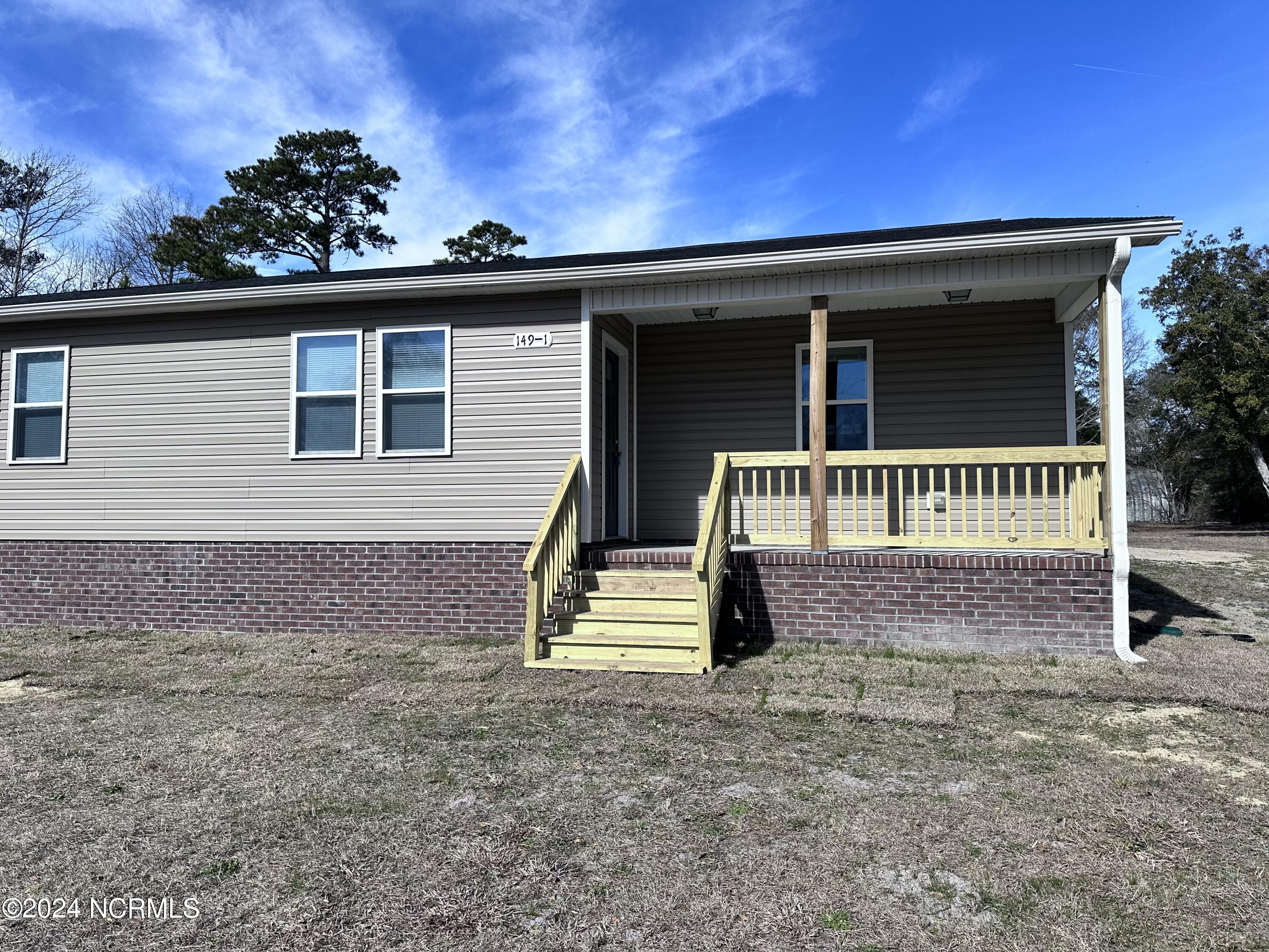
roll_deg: -0.5
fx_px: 880
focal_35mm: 24
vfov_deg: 56.8
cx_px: 634
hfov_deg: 71.6
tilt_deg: +4.3
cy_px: 476
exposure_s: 1/4184
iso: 80
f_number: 1.78
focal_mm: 6.86
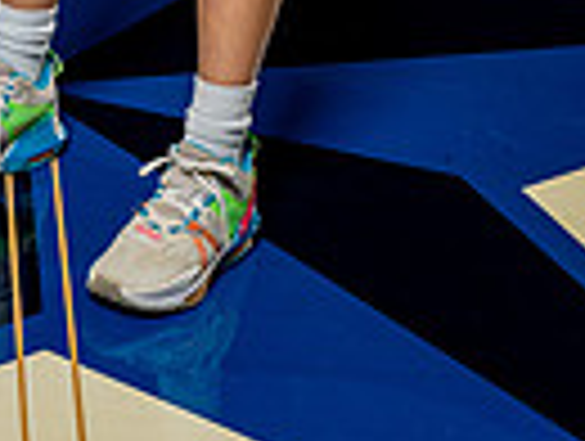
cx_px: 148
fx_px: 2641
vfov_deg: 8.9
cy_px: -513
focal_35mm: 156
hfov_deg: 12.6
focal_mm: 47
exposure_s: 1/250
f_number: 5.6
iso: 640
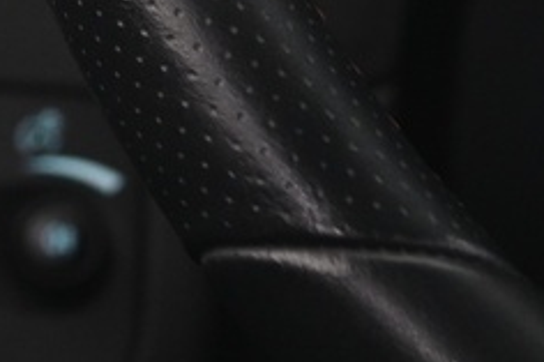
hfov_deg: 6.1
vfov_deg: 4.1
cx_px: -482
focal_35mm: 331
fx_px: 4998
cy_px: -583
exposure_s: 1/8
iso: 1250
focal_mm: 48
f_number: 4
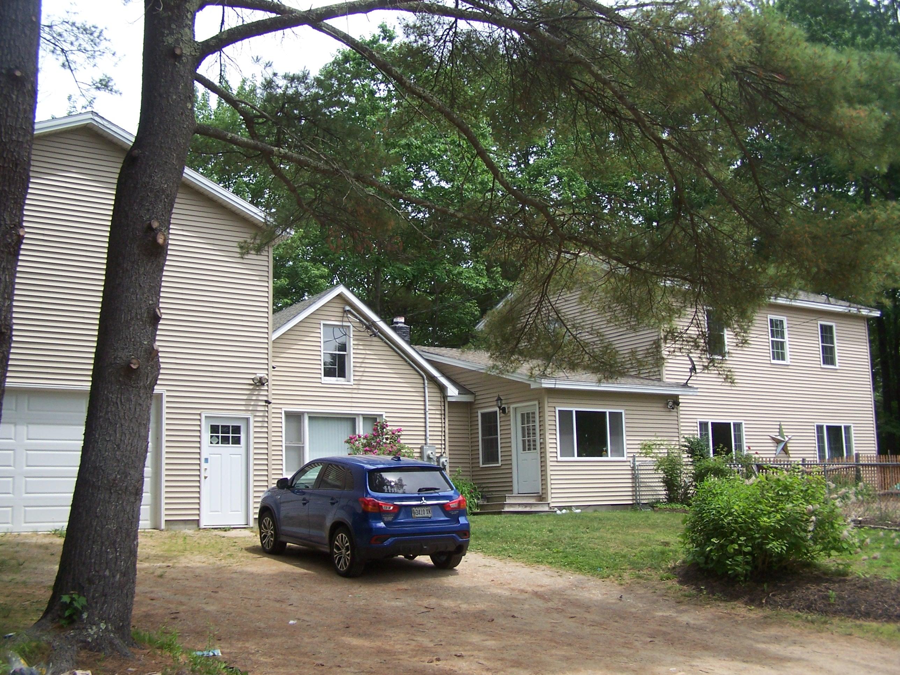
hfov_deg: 49.0
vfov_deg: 37.7
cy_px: 338
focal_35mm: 38
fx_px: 988
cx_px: 450
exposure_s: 1/750
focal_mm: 6.3
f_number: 2.8
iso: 80
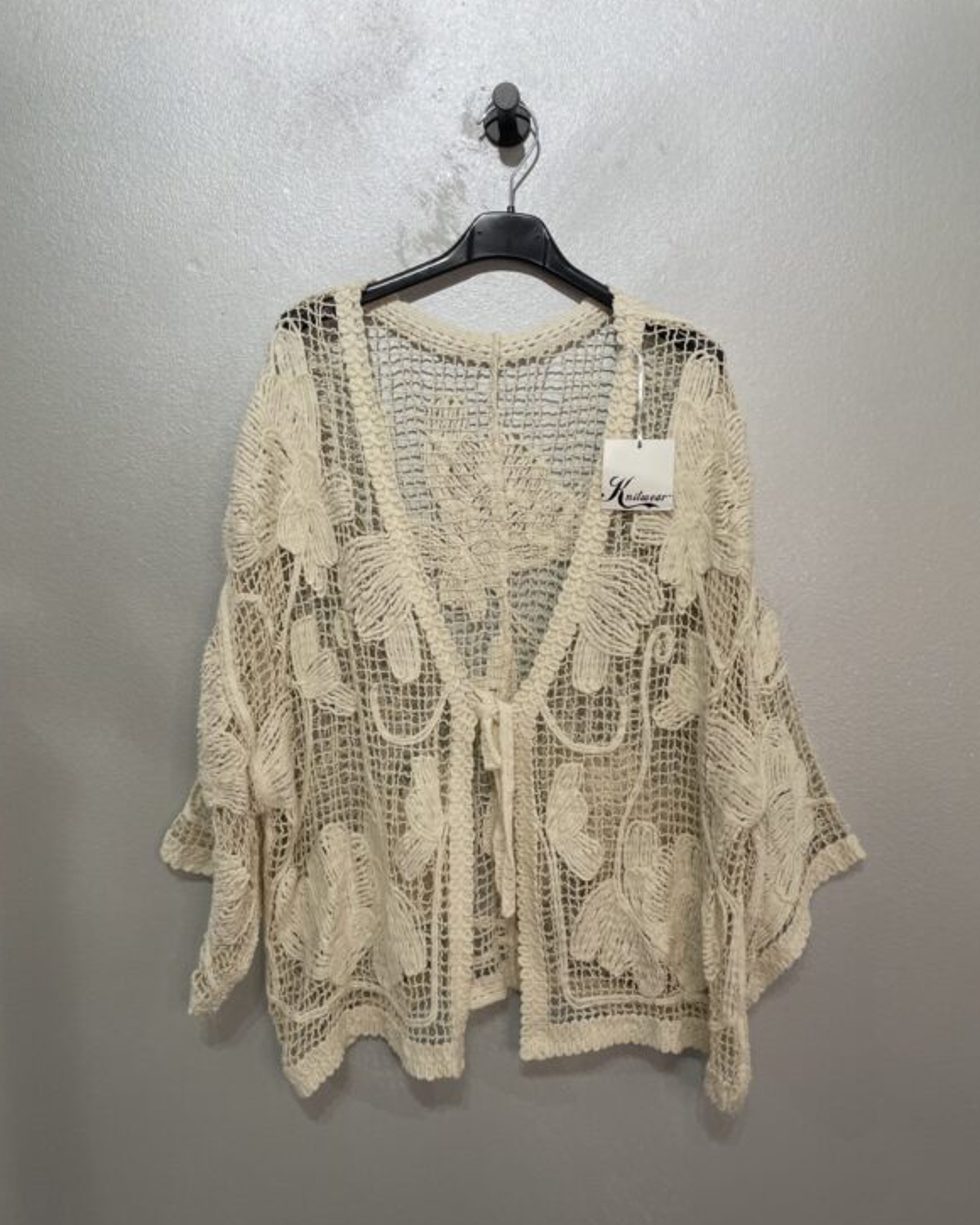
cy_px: 664
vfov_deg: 62.1
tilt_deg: -3.8
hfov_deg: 51.5
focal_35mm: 28
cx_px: 485
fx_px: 1015
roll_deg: -0.7
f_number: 1.6
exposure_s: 1/186
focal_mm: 4.2
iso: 32
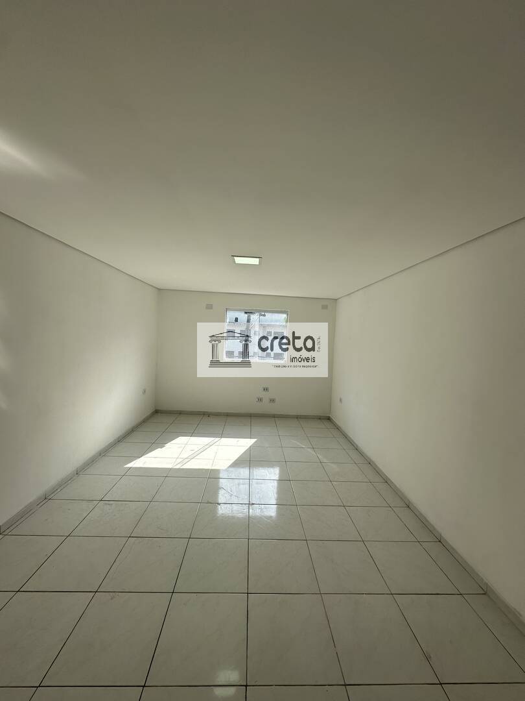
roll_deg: -3.9
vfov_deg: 102.1
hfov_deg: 85.7
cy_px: 350
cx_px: 262
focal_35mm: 14
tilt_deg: -1.3
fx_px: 283
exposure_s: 1/785
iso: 40
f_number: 2.2
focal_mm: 2.22
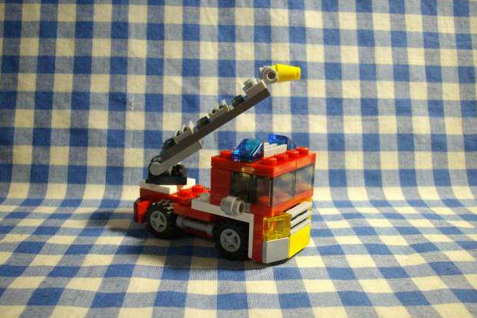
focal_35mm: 39
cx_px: 237
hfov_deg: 49.6
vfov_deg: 34.2
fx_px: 517
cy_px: 171
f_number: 2.8
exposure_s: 1/50
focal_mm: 6.2
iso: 362
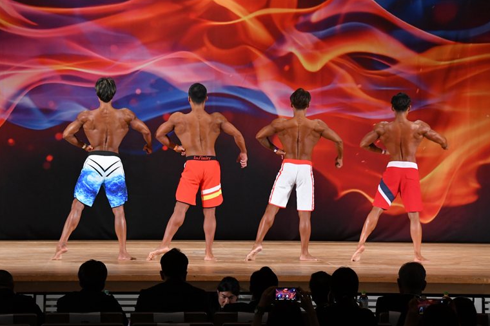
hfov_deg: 13.7
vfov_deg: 9.1
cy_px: 164
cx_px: 247
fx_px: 2041
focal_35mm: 150
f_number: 5.6
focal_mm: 98
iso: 3200
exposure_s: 1/400
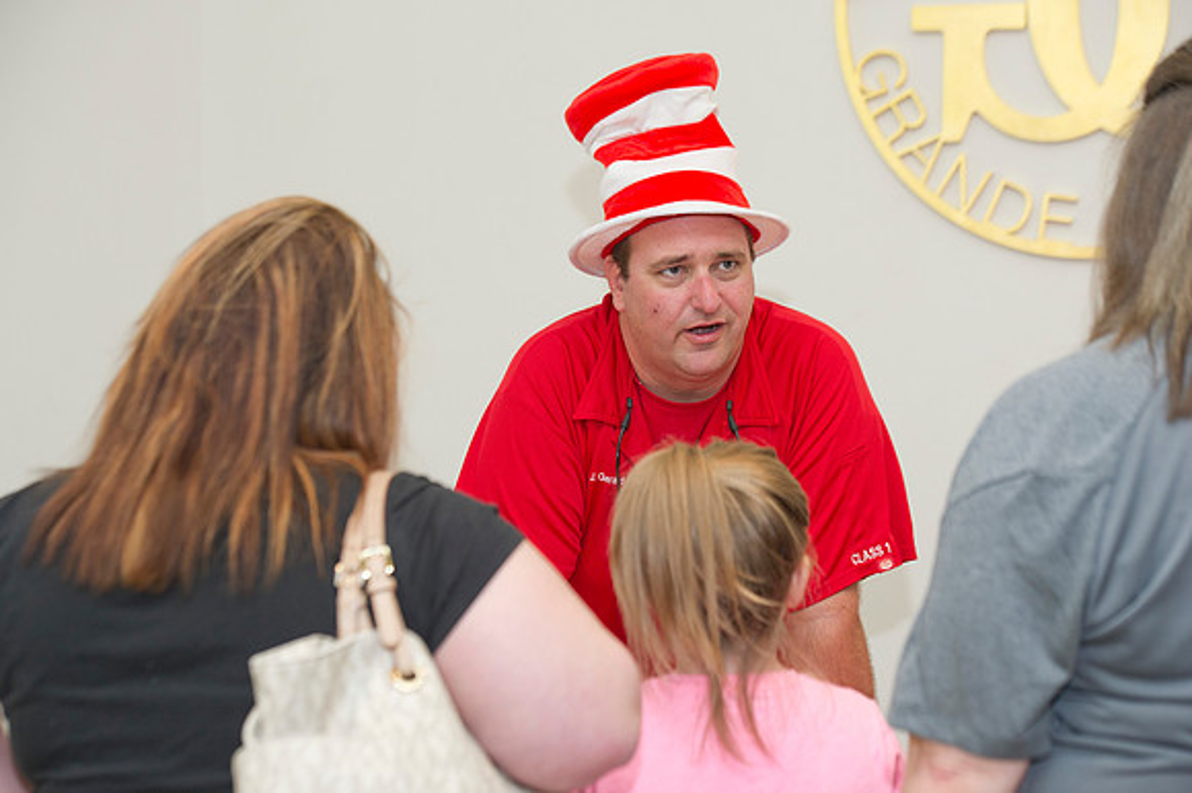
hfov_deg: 21.5
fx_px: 3144
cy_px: 396
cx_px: 596
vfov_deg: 14.4
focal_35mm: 95
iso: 1250
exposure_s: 1/125
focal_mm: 95
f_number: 5
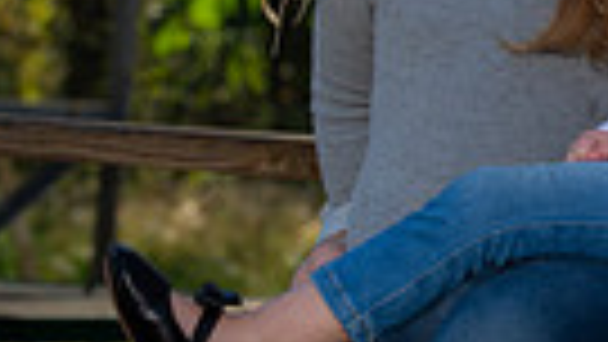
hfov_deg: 4.7
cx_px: 1063
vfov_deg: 2.6
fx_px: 7401
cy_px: -32
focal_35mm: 459
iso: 100
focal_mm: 102
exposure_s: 1/80
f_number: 8
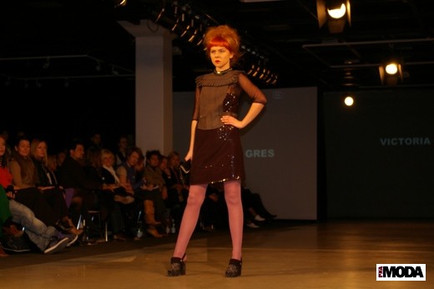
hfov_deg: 24.6
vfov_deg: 16.5
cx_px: 217
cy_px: 144
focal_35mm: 82
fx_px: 994
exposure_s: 1/60
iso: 200
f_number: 5.6
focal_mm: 55
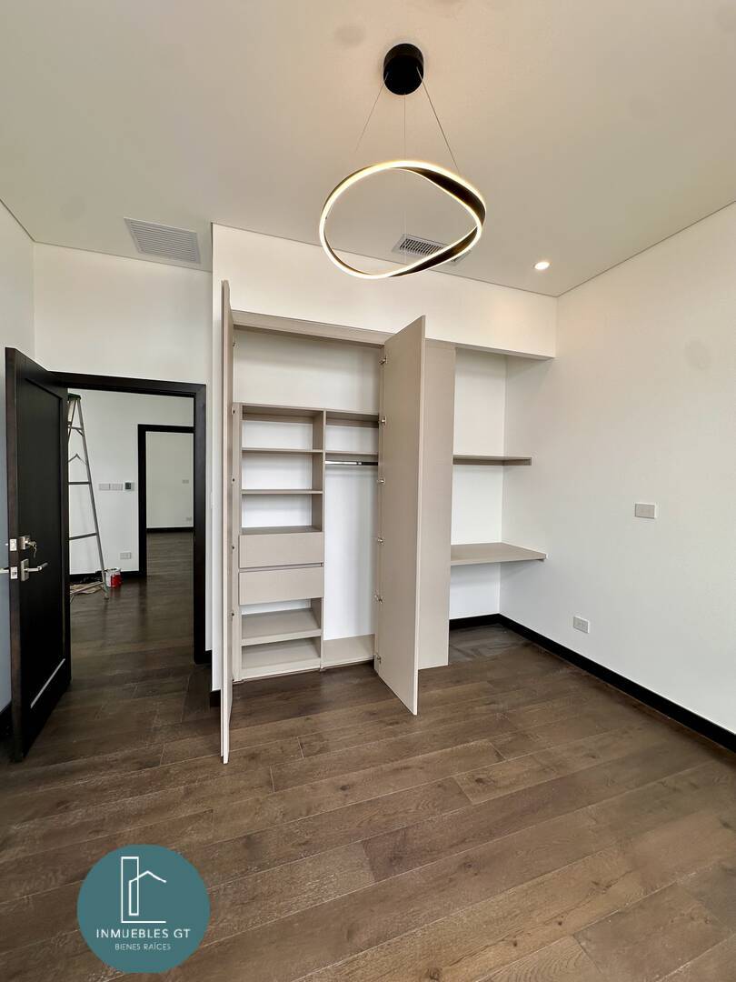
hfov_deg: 85.7
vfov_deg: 102.1
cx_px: 368
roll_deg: -1.4
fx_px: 397
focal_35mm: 14
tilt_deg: -1.7
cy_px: 491
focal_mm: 2.22
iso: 40
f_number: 2.2
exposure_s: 1/109
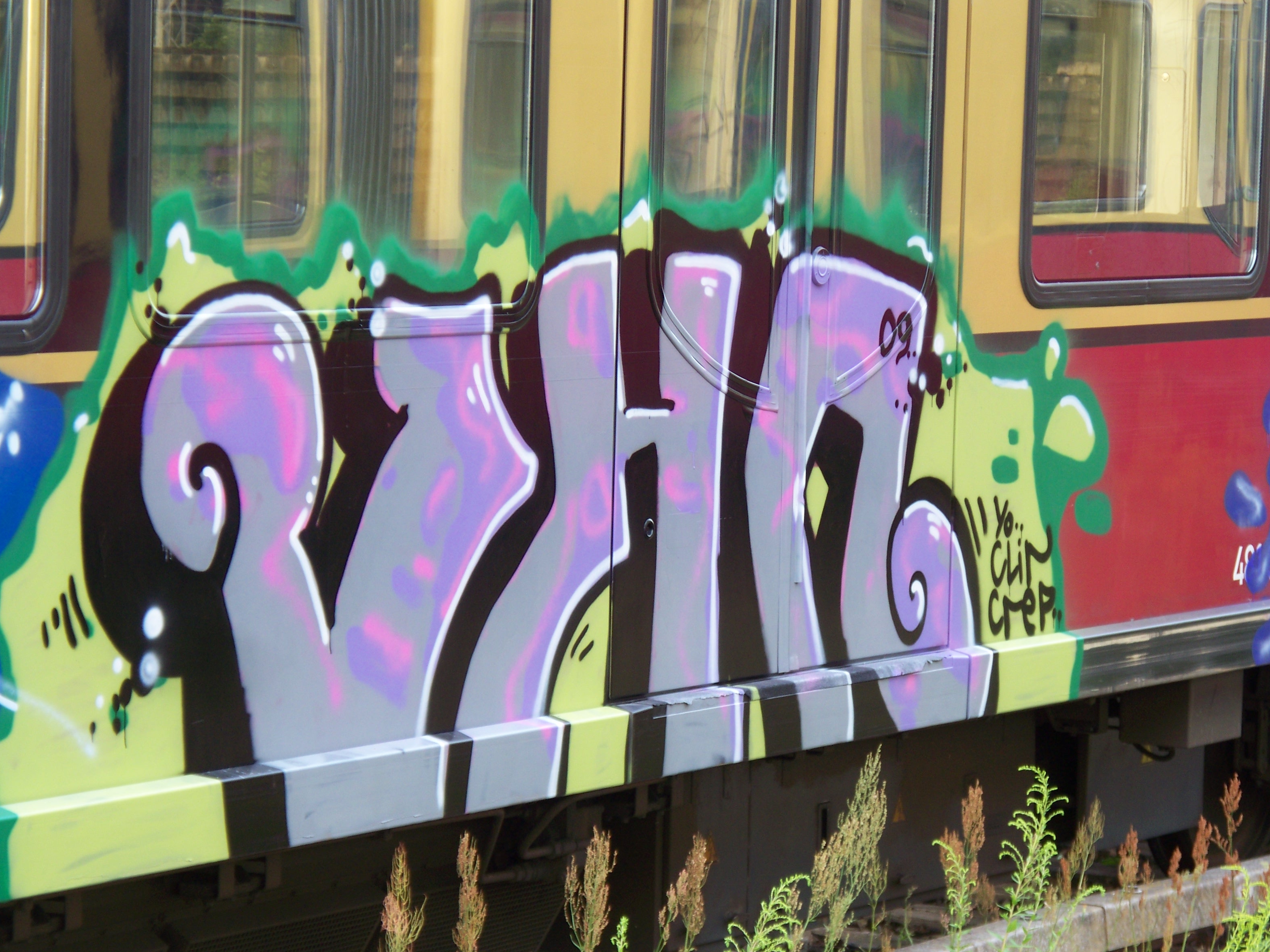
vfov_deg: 9.5
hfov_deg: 12.6
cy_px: 494
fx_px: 5760
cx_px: 582
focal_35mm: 157
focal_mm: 28.83
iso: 100
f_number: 4.4
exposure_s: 1/40
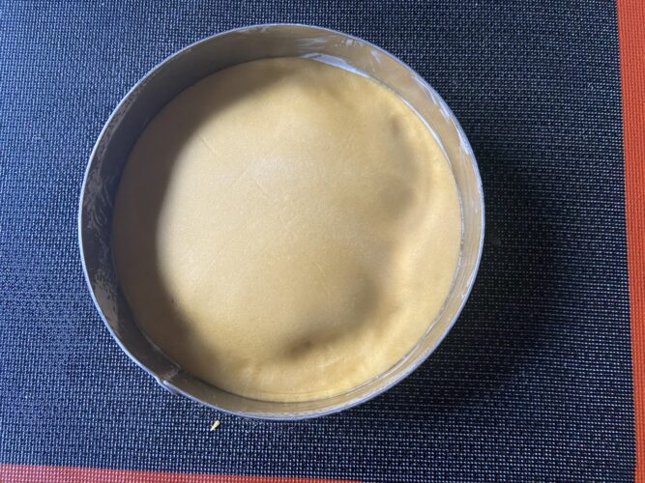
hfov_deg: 67.3
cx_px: 322
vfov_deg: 53.0
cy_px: 242
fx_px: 484
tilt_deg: -84.2
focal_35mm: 26
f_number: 1.8
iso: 320
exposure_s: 1/60
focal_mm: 4.25
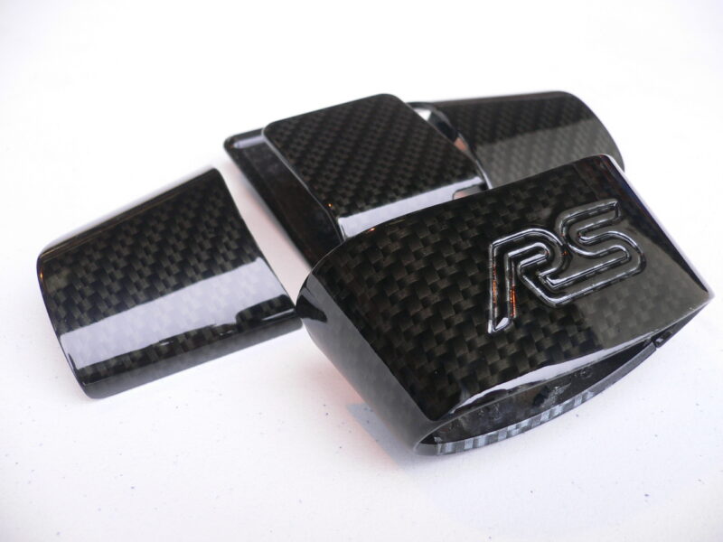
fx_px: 731
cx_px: 362
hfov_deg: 52.6
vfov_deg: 40.7
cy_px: 271
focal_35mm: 35
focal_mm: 5.8
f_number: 2.8
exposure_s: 1/60
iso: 100
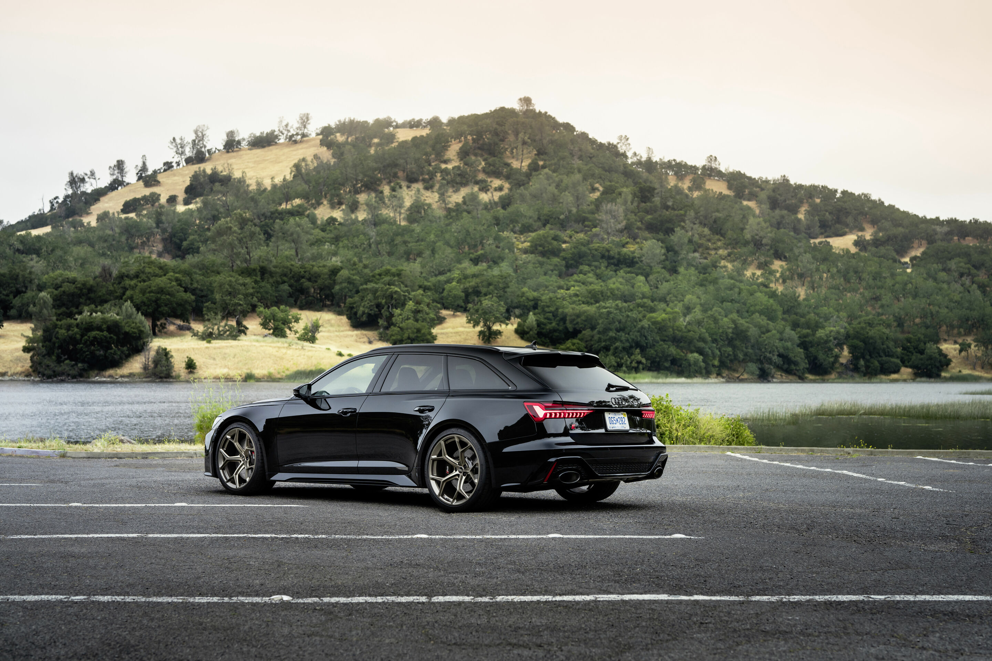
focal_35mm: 50
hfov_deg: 39.6
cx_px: 496
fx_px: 1378
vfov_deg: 27.0
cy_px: 330
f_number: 3.5
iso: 320
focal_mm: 50
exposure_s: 1/60
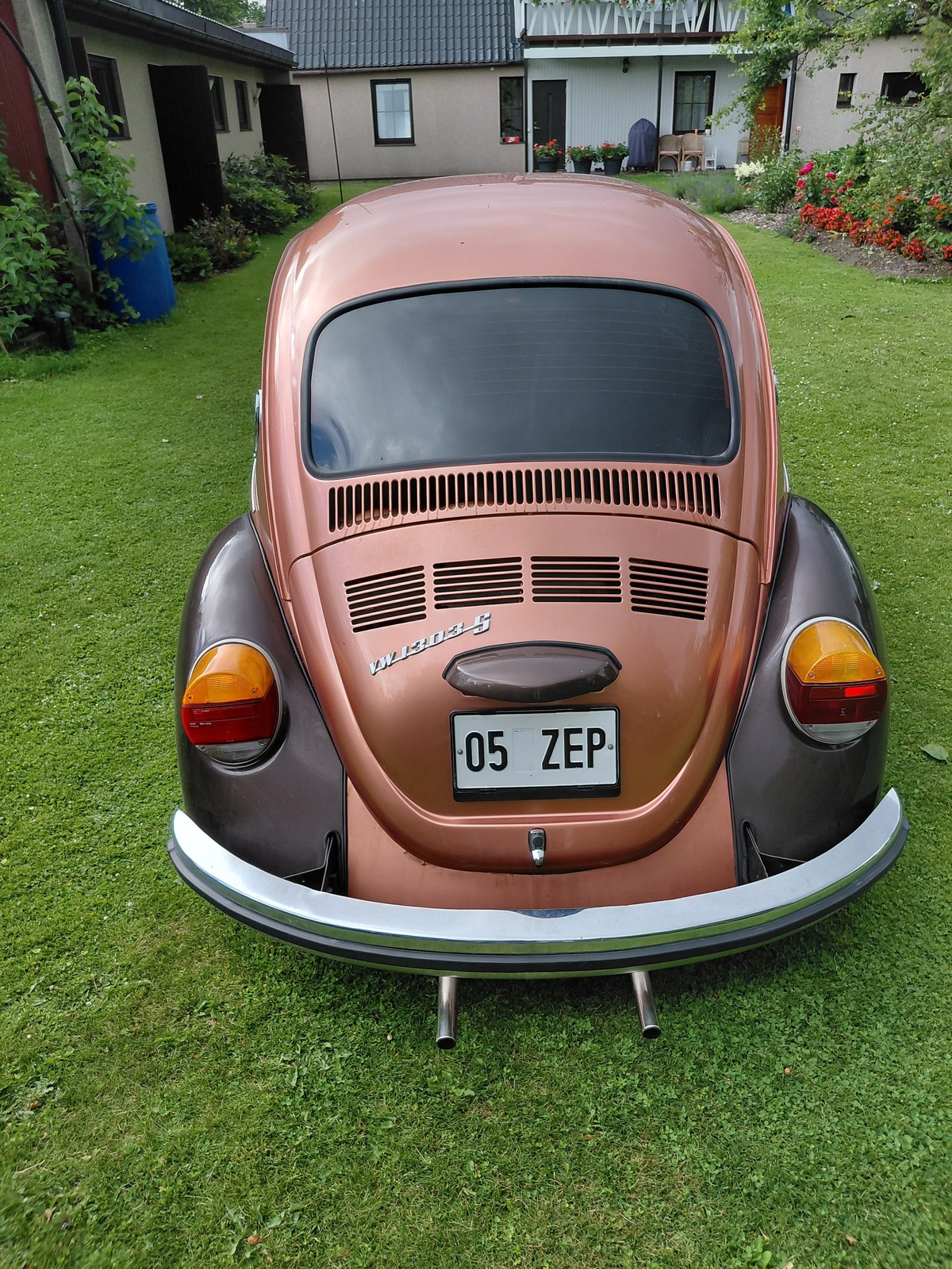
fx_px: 917
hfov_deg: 54.9
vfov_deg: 69.4
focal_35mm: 25
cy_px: 634
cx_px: 476
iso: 50
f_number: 1.8
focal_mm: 4.69
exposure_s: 1/352
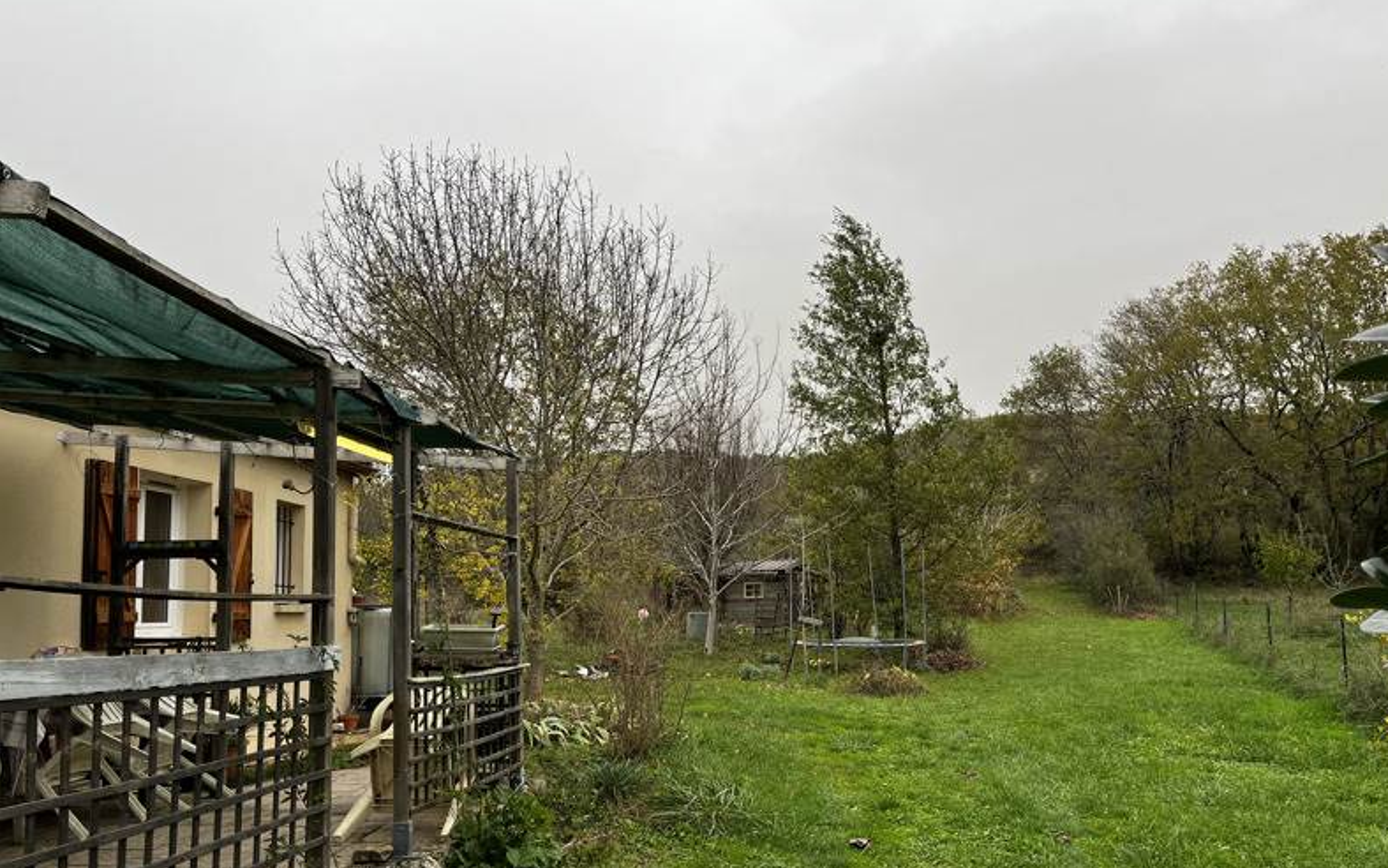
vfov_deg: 44.4
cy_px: 506
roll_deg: +2.2
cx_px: 704
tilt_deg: +7.2
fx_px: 1059
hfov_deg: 66.5
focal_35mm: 28
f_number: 1.6
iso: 50
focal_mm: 5.1
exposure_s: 1/390
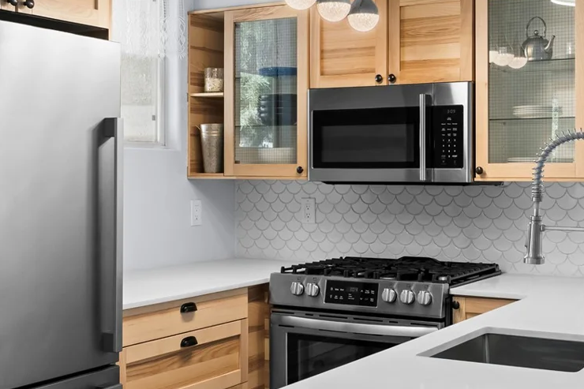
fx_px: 876
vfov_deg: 25.0
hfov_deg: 36.8
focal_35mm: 54
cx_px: 337
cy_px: 170
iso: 400
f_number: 8
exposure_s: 1/13
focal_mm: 26
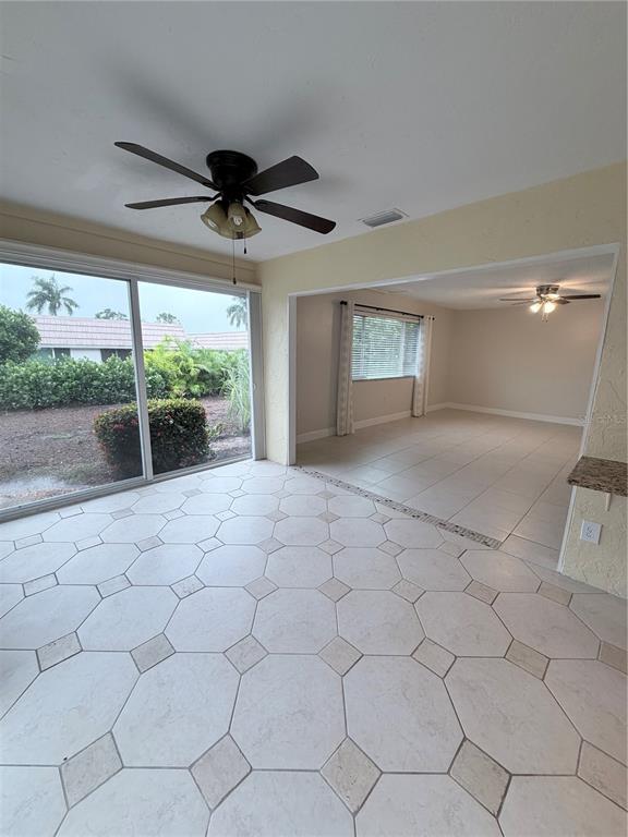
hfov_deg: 85.7
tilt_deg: -10.9
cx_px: 314
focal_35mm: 14
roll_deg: -1.0
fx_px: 339
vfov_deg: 102.1
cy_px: 418
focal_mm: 2.22
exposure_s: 1/120
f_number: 2.2
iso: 160
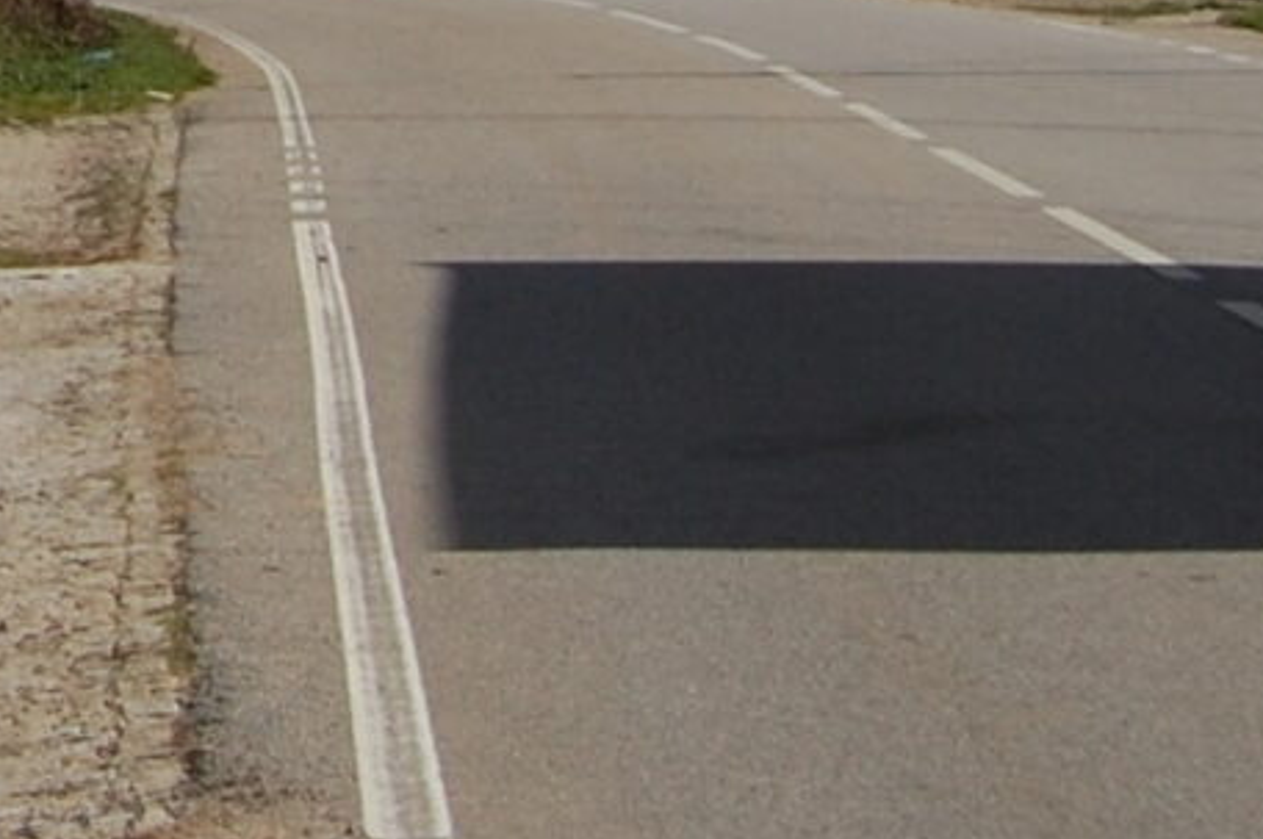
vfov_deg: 5.1
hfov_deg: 7.2
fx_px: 9140
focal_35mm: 261
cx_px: -2152
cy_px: -1318
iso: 200
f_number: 11
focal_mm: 31
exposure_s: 1/500
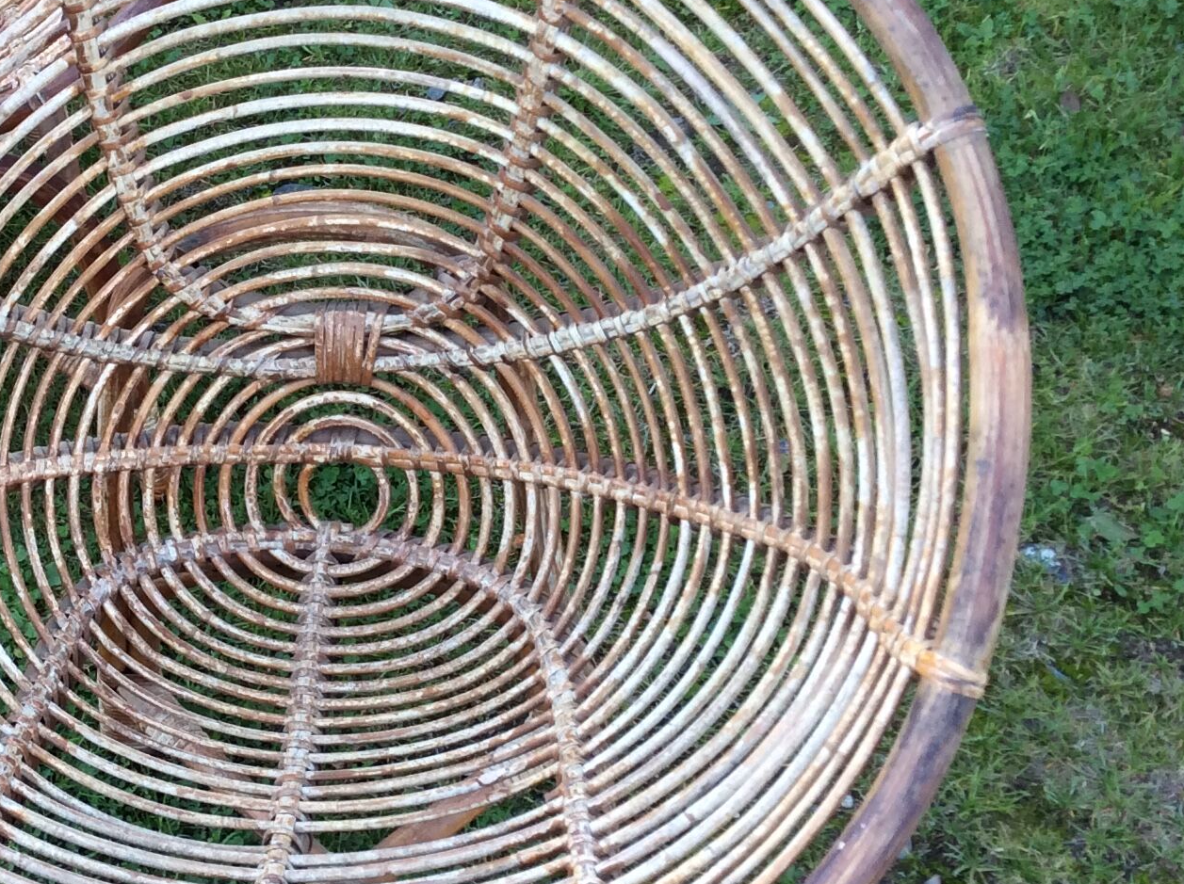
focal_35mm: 66
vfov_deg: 22.2
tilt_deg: -46.6
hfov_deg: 28.7
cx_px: 207
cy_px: 490
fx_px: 2254
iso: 32
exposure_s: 1/50
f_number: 2.4
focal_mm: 3.3
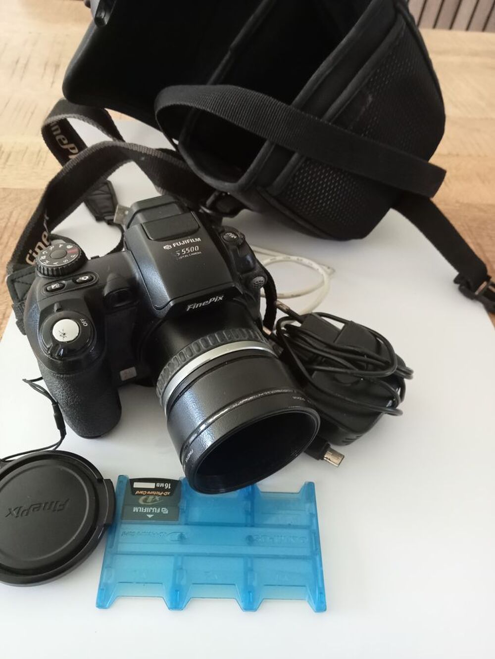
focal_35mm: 28
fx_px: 534
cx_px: 248
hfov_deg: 49.8
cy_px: 330
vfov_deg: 63.4
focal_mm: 3.46
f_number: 2.2
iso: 887
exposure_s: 1/33.3
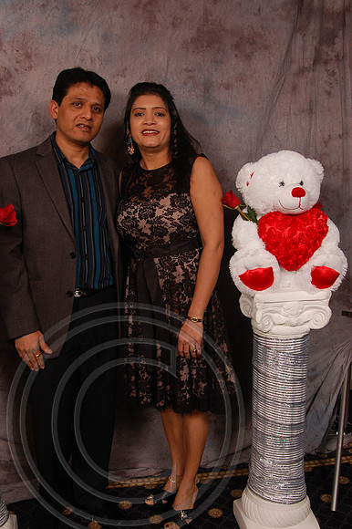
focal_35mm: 36
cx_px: 176
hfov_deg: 36.8
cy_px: 264
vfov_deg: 53.2
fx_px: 529
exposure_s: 1/200
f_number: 5.6
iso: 400
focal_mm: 24
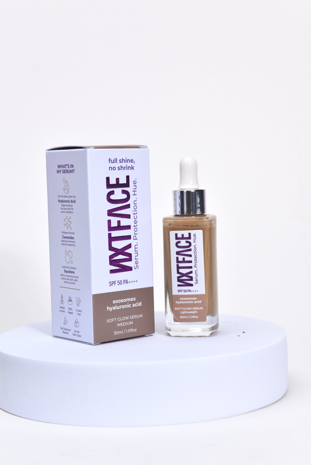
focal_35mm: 70
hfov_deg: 19.5
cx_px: 156
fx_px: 906
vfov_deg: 28.8
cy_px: 232
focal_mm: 70
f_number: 11
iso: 400
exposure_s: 1/160
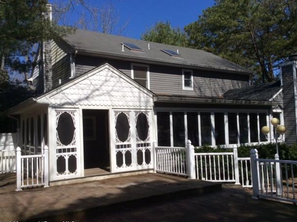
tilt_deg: +1.5
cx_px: 148
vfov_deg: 41.7
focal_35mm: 34
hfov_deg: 54.0
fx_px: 291
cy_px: 116
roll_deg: +0.5
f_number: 2.4
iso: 32
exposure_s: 1/2488
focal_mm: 3.3
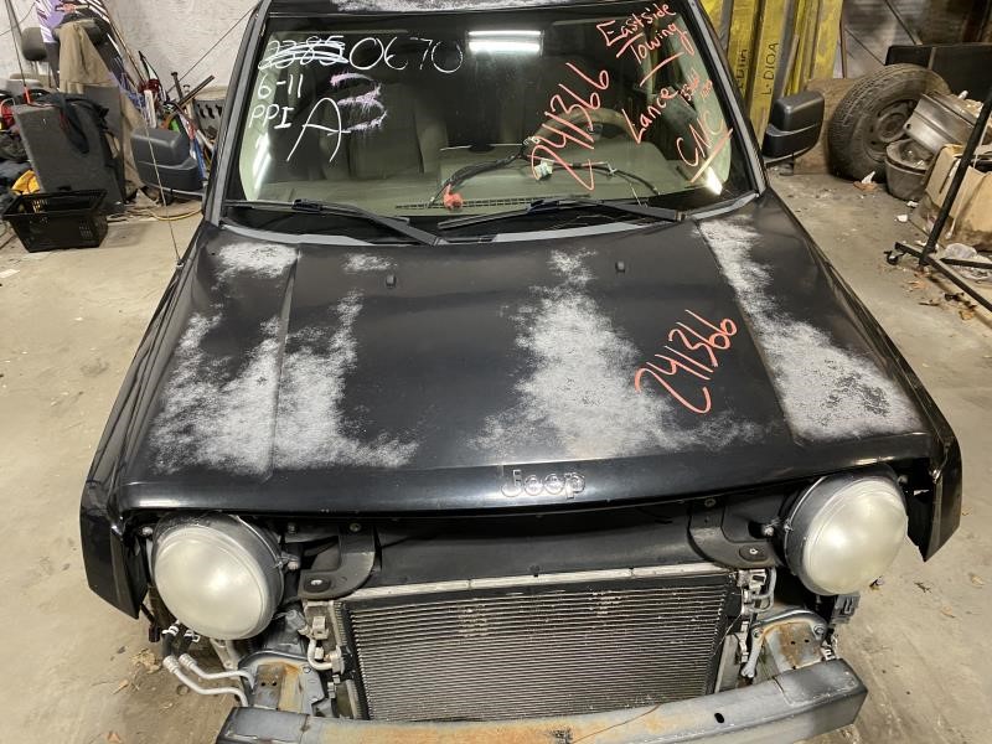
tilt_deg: -33.5
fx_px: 745
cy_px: 372
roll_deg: +0.8
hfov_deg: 67.3
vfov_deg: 53.1
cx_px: 496
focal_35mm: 26
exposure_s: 1/40
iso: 320
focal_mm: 4.25
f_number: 1.8
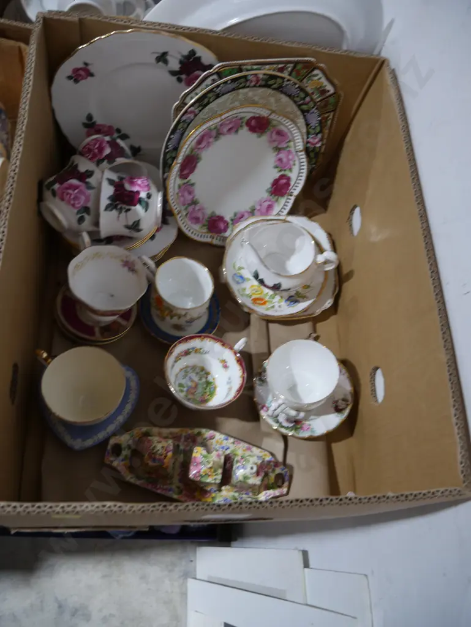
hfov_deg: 49.8
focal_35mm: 28
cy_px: 314
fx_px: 508
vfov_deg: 63.4
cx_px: 236
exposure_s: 1/60
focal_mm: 14
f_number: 3.5
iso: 800
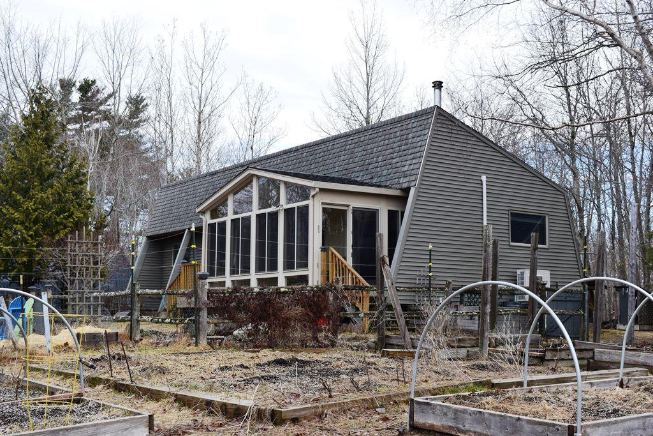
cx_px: 326
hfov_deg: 41.1
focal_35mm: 48
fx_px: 871
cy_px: 218
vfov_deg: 28.1
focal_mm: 32
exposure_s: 1/250
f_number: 10
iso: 400
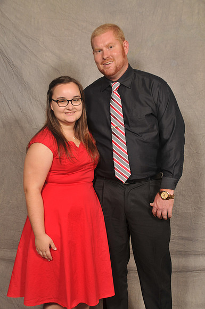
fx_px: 411
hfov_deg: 28.0
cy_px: 154
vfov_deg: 41.2
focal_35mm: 48
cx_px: 102
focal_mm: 32
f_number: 5.6
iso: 200
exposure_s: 1/125
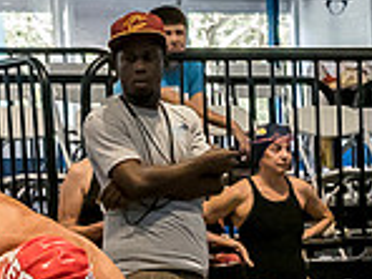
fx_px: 2697
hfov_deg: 7.9
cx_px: 145
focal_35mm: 251
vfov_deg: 5.9
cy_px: 355
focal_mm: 18
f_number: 2.8
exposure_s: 1/800
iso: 3200
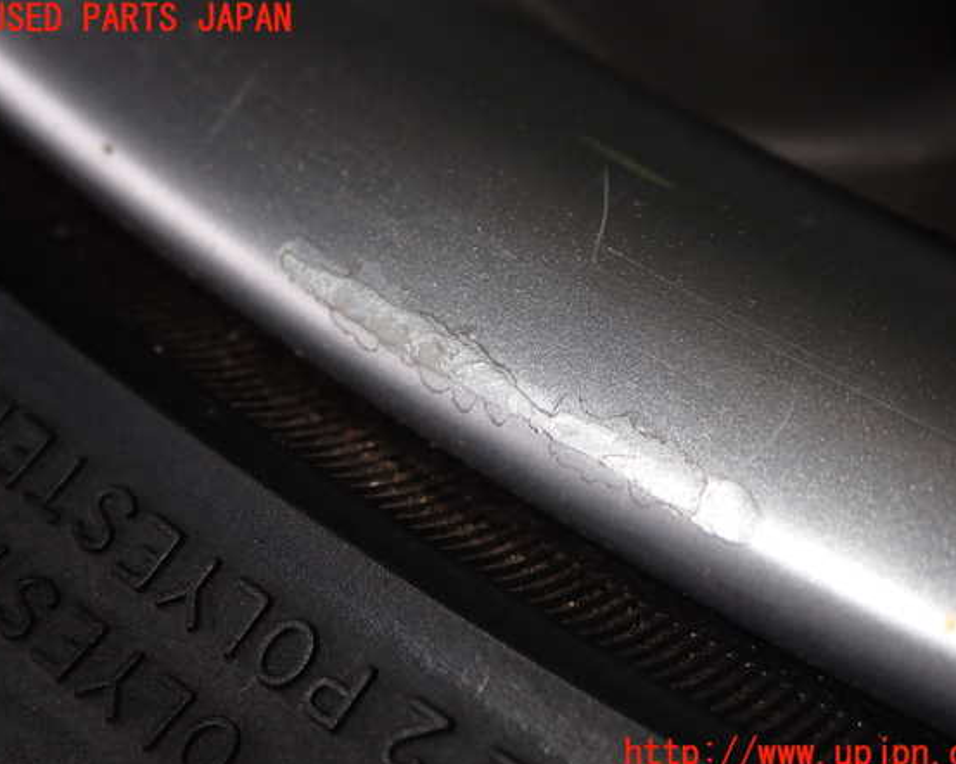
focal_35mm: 71
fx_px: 2008
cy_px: 387
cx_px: 496
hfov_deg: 26.8
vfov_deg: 21.5
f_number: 11
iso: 200
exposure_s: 1/60
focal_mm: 11.88
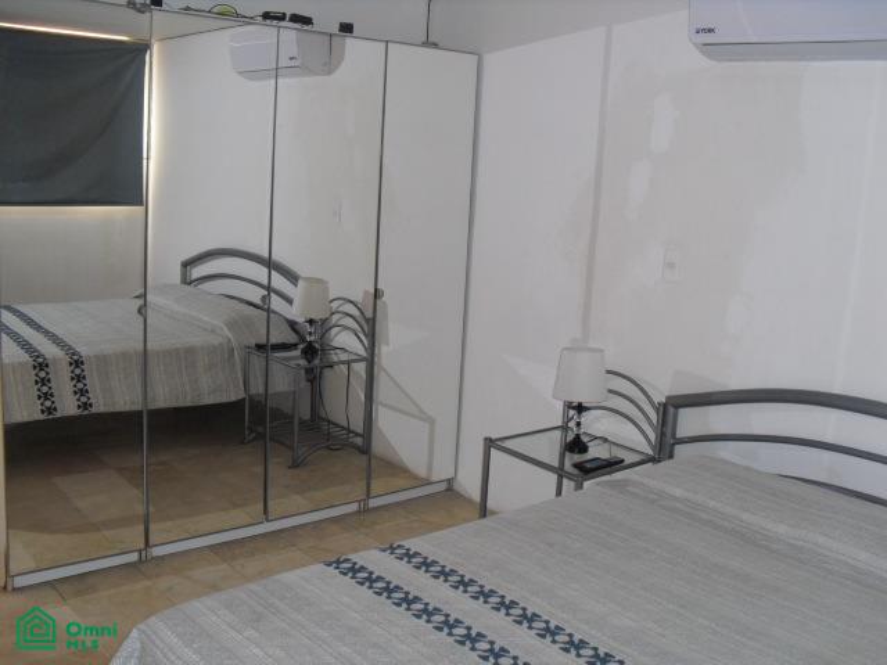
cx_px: 444
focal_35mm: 36
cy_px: 332
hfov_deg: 51.4
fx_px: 922
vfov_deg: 39.7
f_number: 3.1
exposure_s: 1/60
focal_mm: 6.3
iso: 200
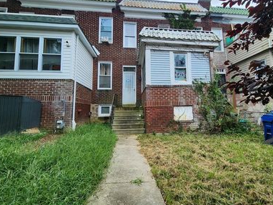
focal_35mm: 17
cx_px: 148
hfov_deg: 90.8
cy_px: 96
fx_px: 134
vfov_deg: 74.7
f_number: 2.2
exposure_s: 1/709
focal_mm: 2.2
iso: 50
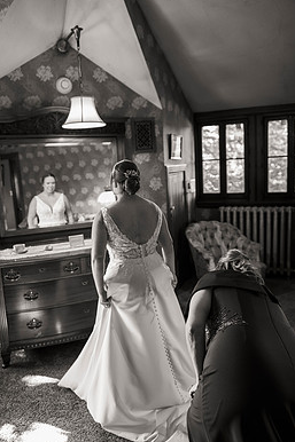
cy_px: 222
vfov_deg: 65.5
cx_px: 125
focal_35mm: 28
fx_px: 344
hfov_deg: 46.2
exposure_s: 1/200
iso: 1600
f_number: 2.8
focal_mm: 24
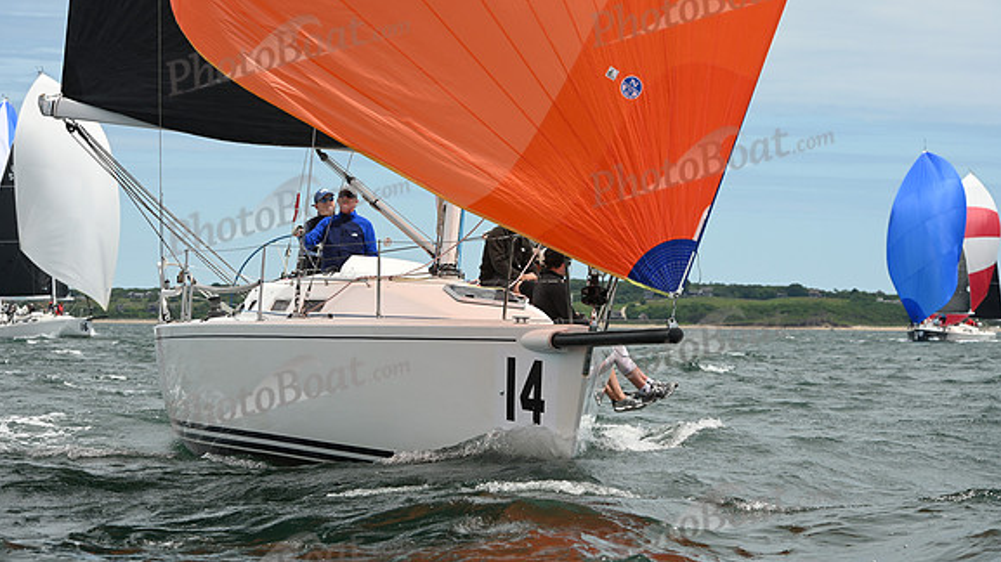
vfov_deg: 8.8
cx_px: 501
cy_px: 277
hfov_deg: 15.7
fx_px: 3635
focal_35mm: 137
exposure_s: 1/1000
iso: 320
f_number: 10
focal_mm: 130
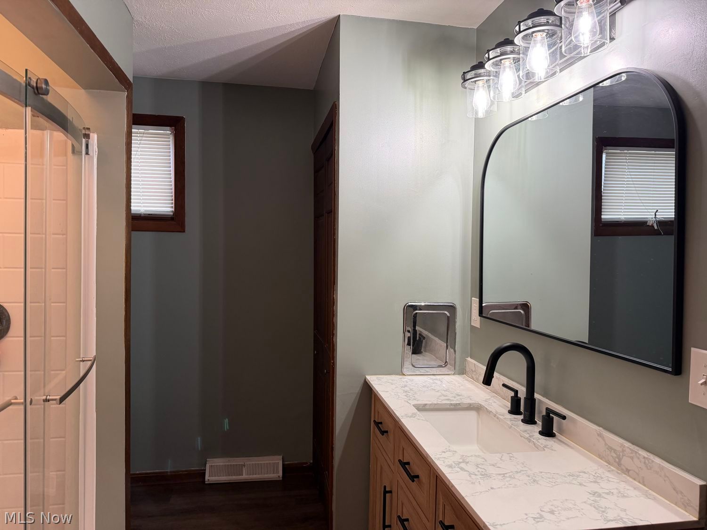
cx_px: 354
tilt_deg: -1.5
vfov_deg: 56.8
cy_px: 265
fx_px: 490
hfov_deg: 71.6
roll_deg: -0.2
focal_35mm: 24
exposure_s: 1/120
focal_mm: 6.76
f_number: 1.78
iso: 200
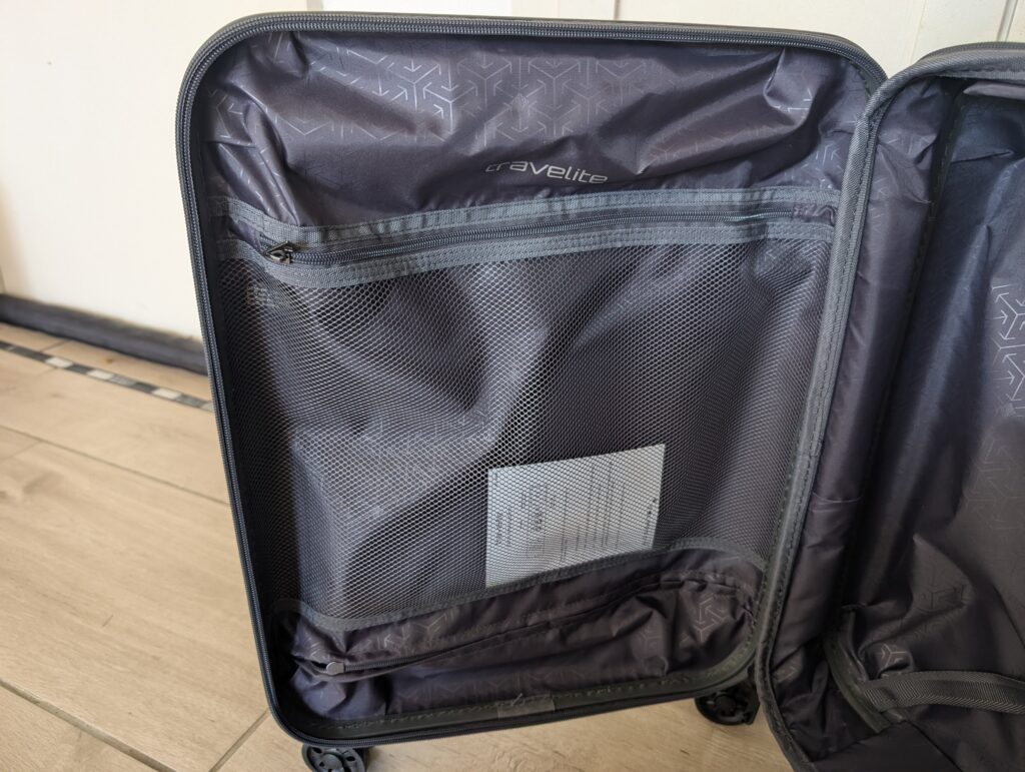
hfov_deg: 71.5
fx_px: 712
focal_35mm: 24
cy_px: 386
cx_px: 512
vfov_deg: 56.9
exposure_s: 1/38.5
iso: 144
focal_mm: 6.9
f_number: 1.68
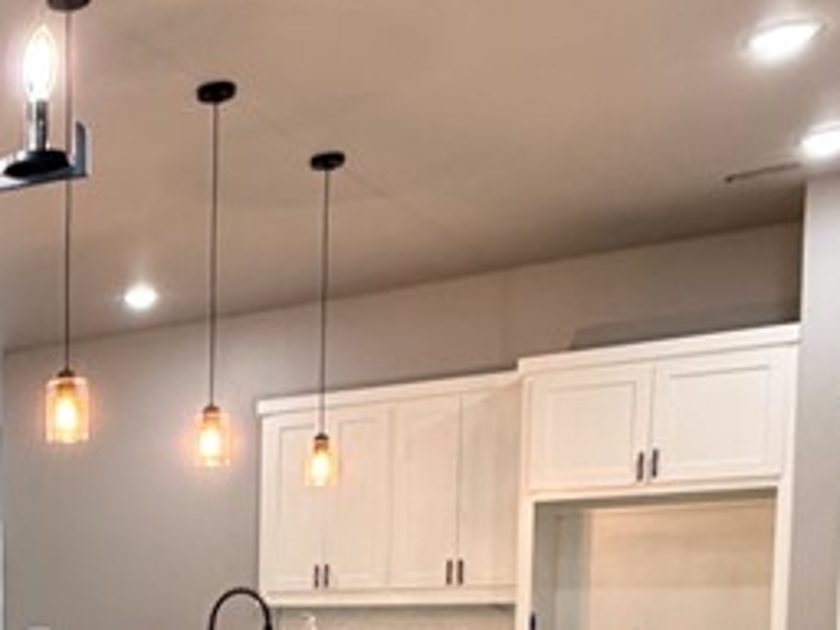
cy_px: 722
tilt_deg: -4.0
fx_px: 1359
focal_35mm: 56
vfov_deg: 24.1
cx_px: -213
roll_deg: +1.4
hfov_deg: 28.9
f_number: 2.2
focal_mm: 2.22
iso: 320
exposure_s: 1/60
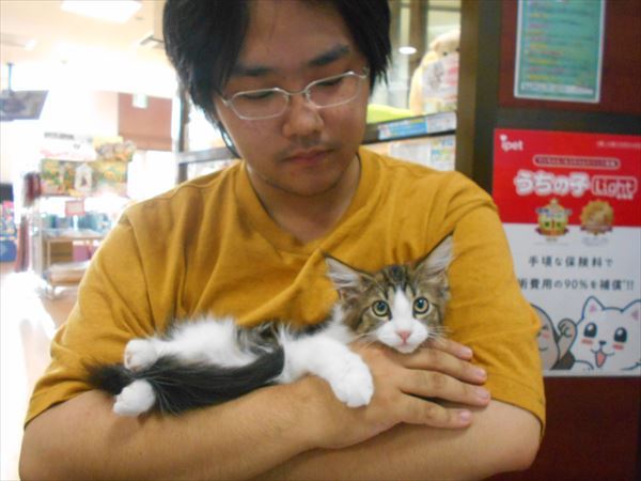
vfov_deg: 46.8
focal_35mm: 30
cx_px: 320
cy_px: 240
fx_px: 556
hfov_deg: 60.0
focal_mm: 5.1
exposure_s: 1/160
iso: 800
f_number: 3.4
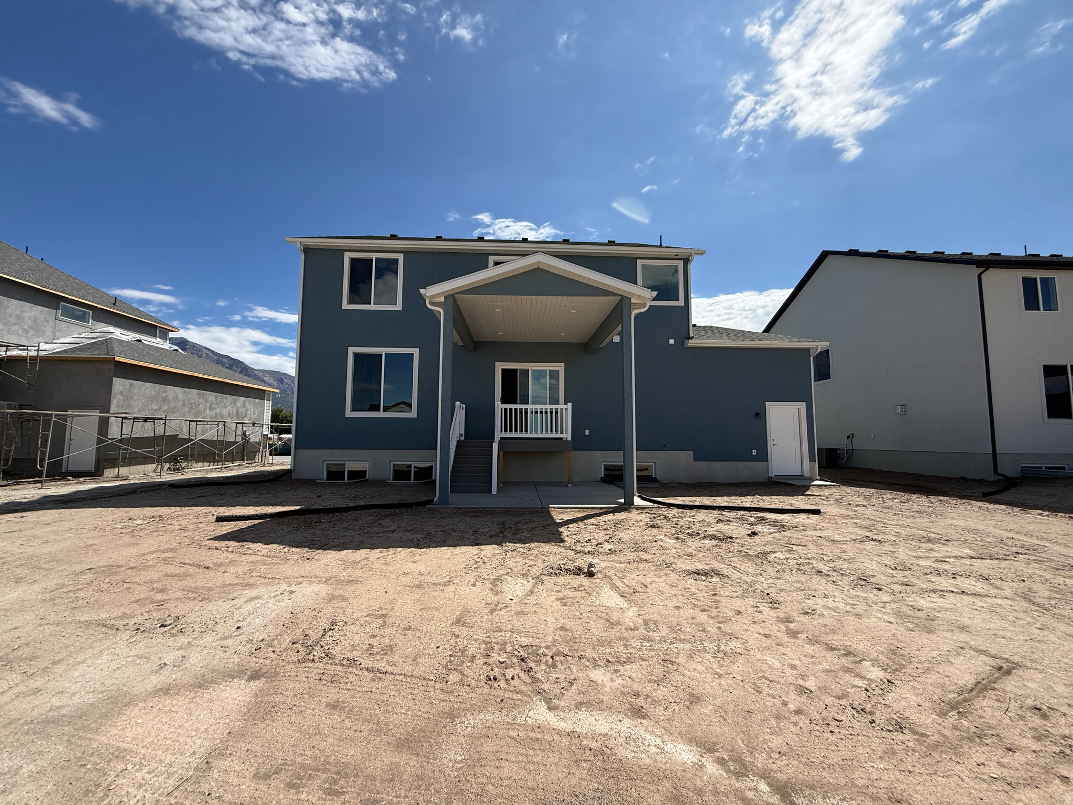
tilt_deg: +5.8
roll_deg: +0.1
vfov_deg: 85.7
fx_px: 434
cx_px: 536
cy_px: 402
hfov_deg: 102.1
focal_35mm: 14
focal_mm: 2.22
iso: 80
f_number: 2.2
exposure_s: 1/2841
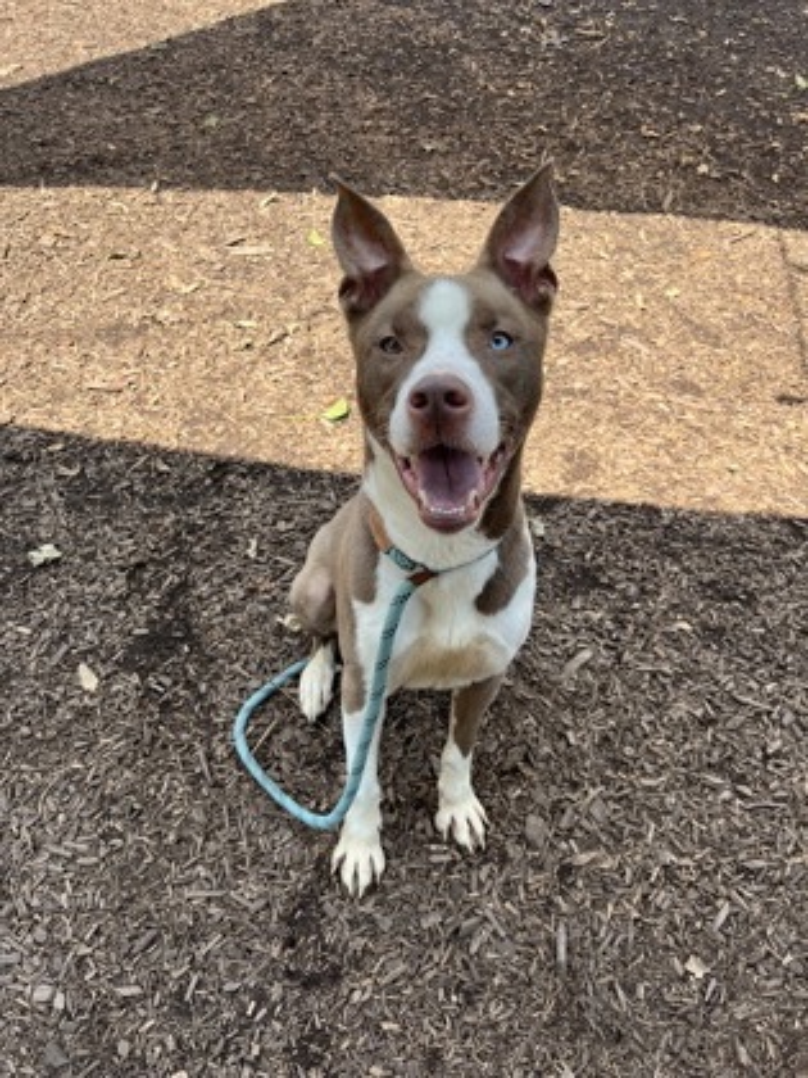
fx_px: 809
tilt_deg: -47.6
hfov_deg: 53.1
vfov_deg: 67.3
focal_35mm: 26
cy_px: 539
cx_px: 404
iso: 50
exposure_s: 1/618
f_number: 1.6
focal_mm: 5.1
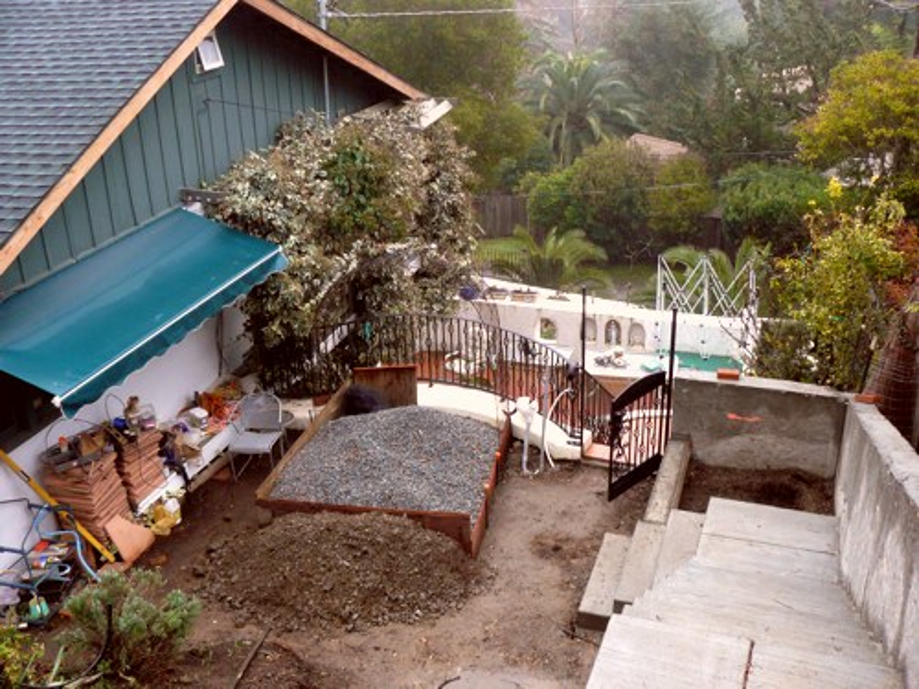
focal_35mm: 36
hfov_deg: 51.4
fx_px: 956
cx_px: 460
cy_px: 344
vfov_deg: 39.7
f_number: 2.8
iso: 200
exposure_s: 1/80
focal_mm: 6
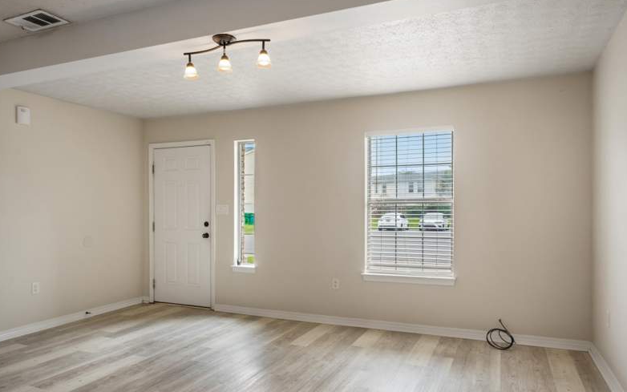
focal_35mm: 25
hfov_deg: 72.5
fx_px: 427
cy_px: 208
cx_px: 309
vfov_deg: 49.3
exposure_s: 1/13
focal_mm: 24
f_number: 8
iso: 100
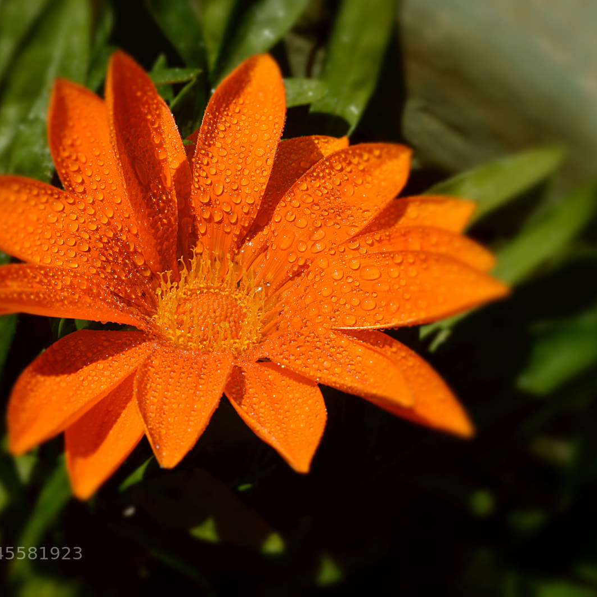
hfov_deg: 16.5
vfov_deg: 16.5
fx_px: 2061
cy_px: 298
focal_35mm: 106
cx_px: 238
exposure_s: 1/400
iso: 200
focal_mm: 55
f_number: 16
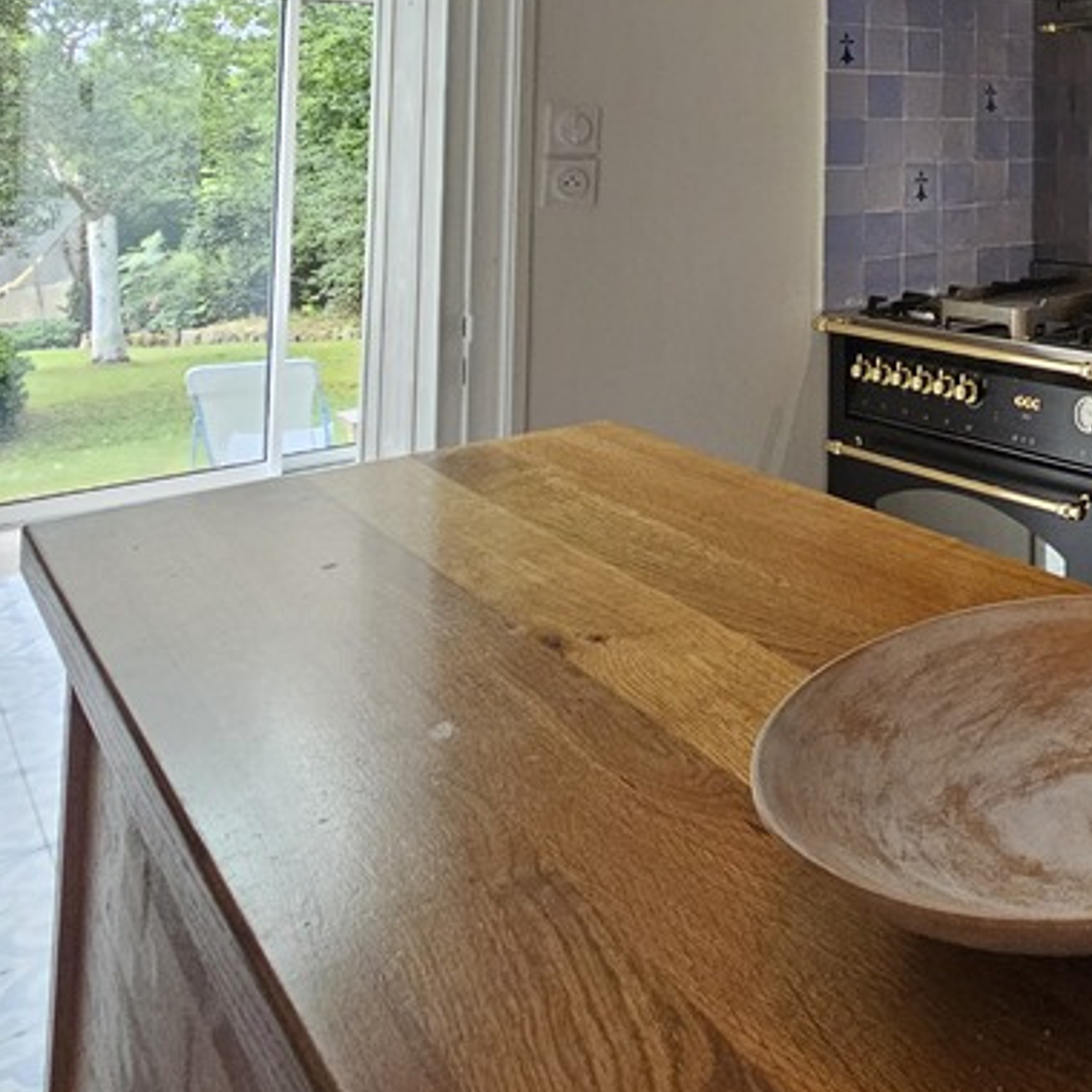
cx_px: 1181
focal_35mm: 31
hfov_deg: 42.3
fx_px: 1106
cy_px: 52
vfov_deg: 45.9
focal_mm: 2.2
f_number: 2.2
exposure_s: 1/359
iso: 250
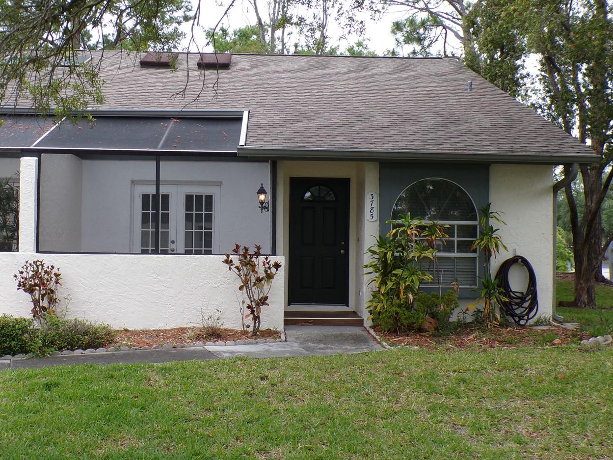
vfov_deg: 35.1
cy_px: 229
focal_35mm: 41
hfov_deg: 45.7
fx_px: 726
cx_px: 287
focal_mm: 5.8
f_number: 4.8
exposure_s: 1/120
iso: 100
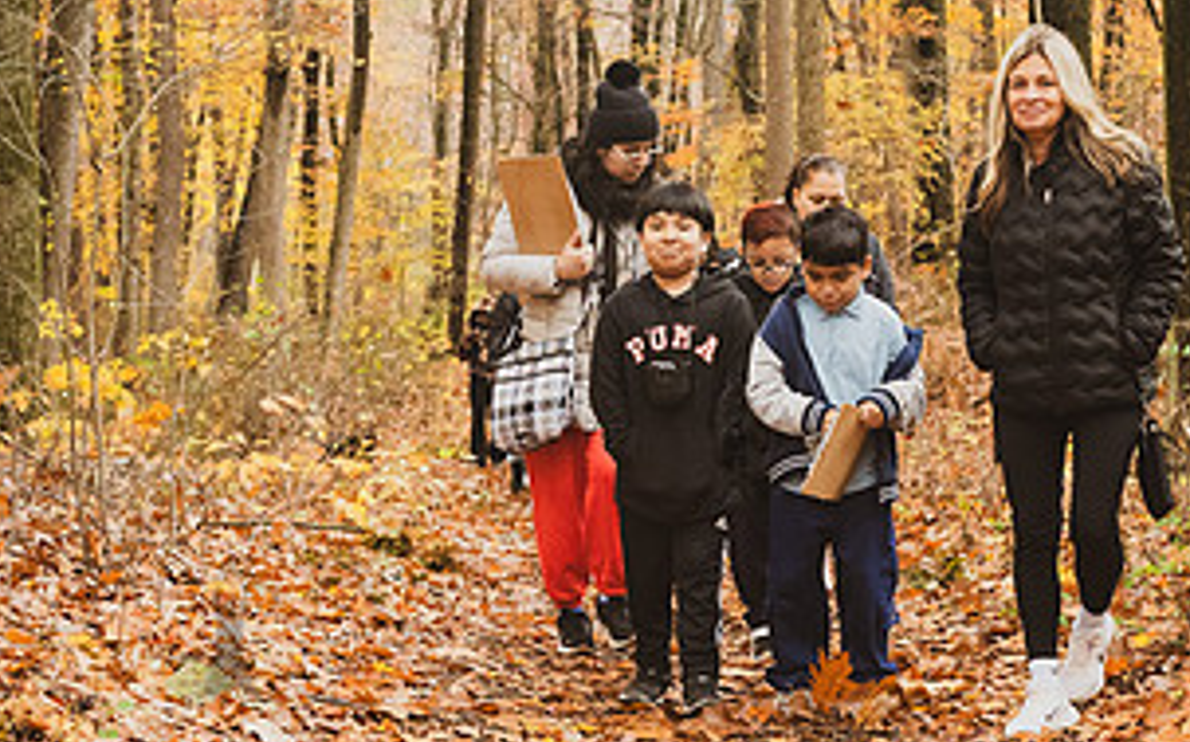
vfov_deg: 17.8
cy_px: 436
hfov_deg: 28.1
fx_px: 2366
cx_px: 730
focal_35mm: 73
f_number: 4
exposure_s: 1/250
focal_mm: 37
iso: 6400
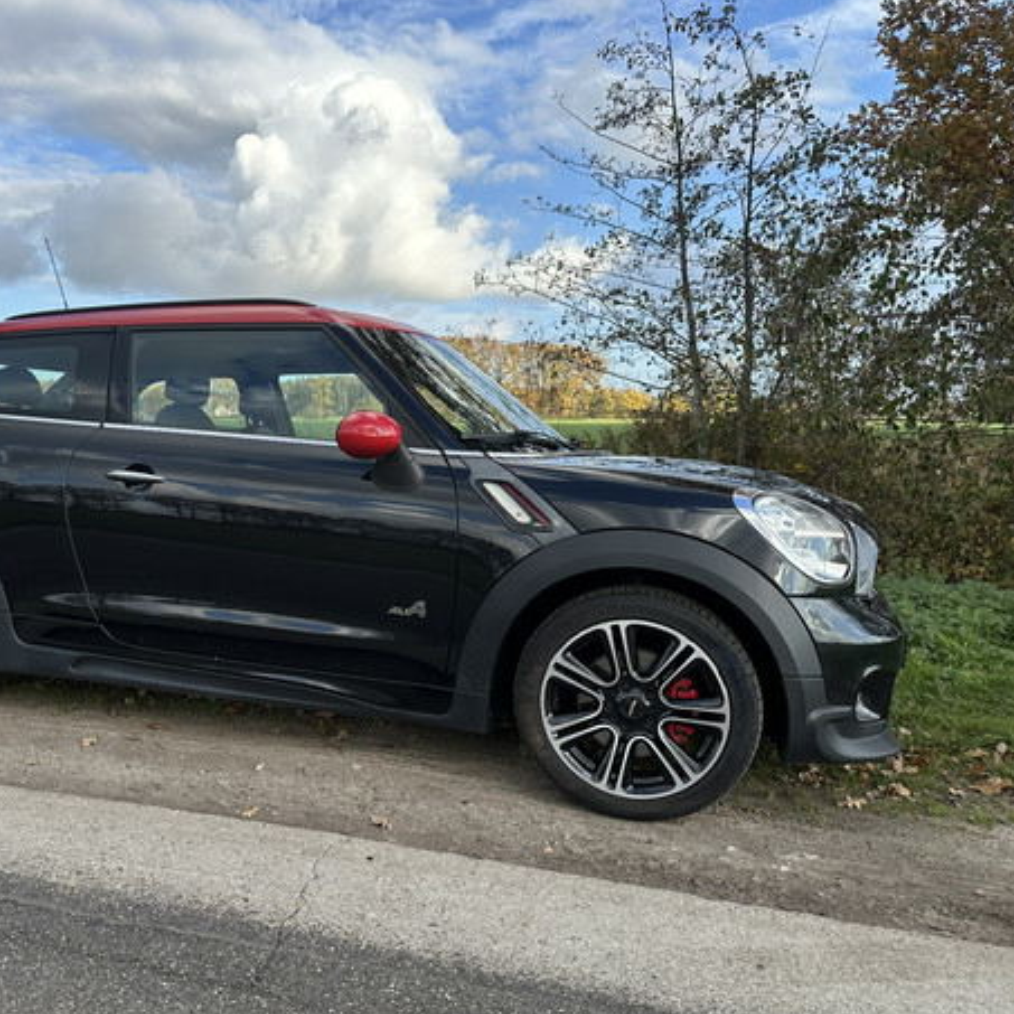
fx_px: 994
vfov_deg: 54.0
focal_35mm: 30
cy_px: 519
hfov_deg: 53.0
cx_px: 340
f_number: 1.78
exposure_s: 1/2410
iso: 80
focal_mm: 6.86
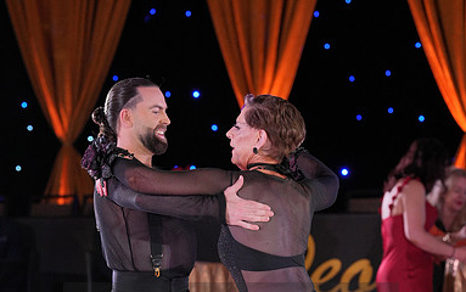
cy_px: 324
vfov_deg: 7.2
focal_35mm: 182
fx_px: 2313
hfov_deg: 11.5
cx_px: 232
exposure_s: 1/400
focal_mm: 118
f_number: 4
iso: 1600
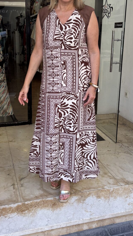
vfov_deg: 52.4
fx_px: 238
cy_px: 92
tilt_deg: -12.9
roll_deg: -1.1
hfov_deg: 31.0
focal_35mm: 38
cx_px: 49
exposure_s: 1/132
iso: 32
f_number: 1.6
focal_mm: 5.96
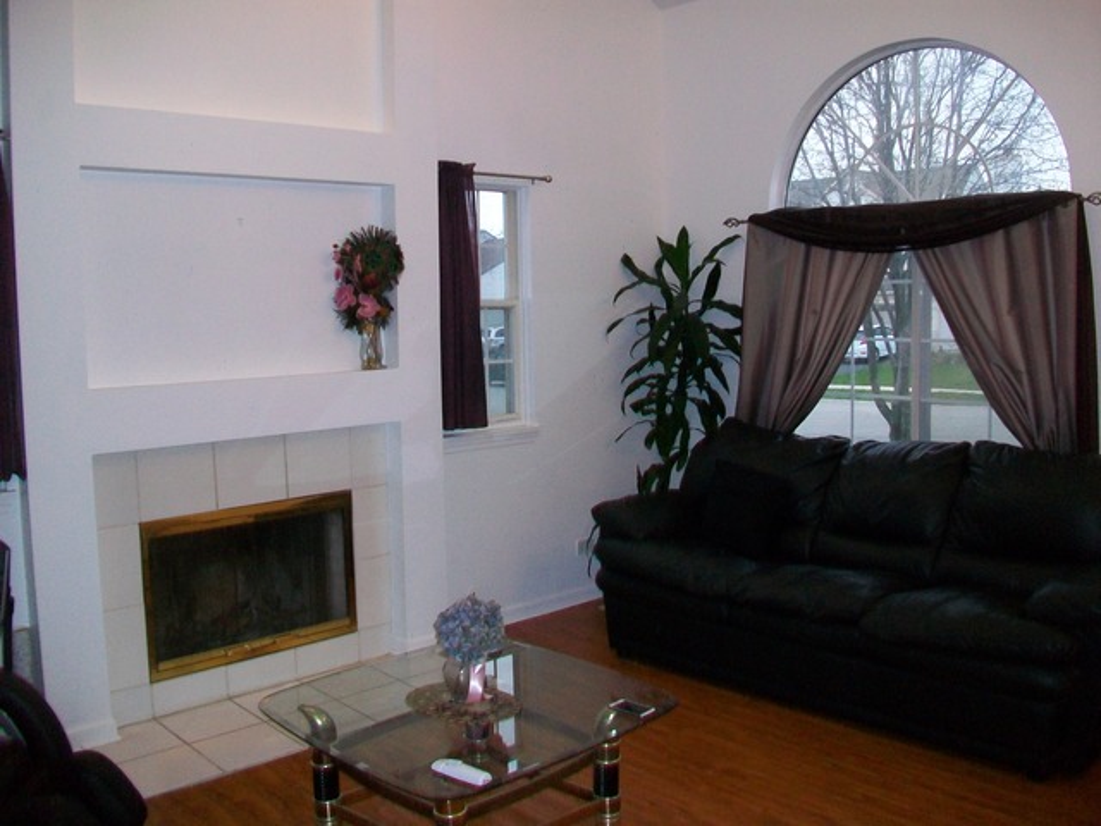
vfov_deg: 44.2
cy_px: 413
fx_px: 1018
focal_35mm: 32
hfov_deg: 56.8
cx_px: 550
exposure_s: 1/60
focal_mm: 5.7
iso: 160
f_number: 2.8
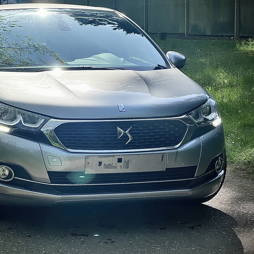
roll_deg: -0.8
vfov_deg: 15.6
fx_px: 930
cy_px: 128
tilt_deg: -5.6
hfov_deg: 15.5
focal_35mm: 112
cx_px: 72
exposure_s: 1/348
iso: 32
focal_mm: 9
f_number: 2.8
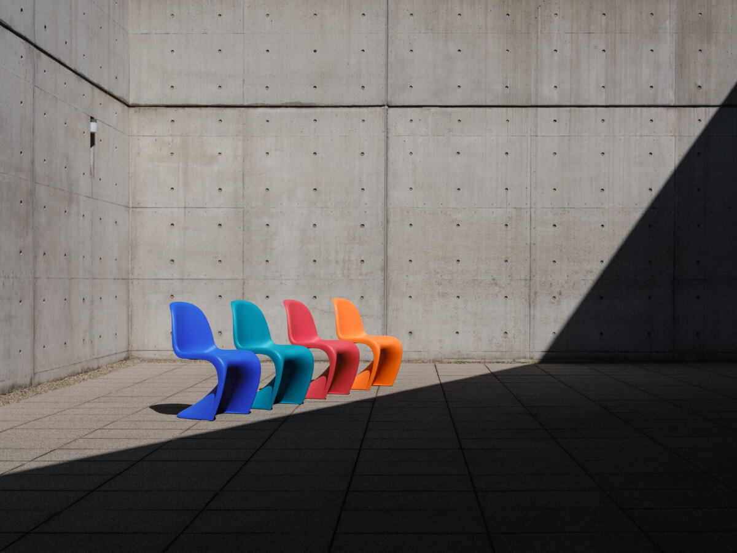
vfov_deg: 32.2
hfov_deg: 42.1
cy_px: 276
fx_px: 958
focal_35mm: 45
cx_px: 368
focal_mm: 57.5
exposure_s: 1/1000
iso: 800
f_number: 11
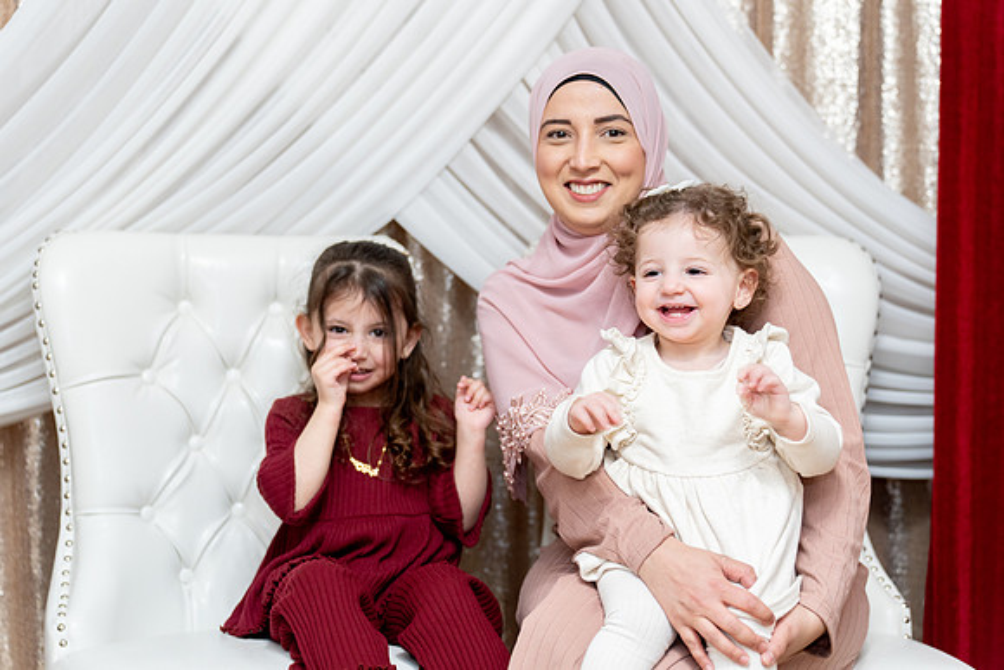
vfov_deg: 20.3
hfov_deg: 30.1
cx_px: 502
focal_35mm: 67
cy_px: 335
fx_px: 1869
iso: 1250
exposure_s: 1/125
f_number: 2.8
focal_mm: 67
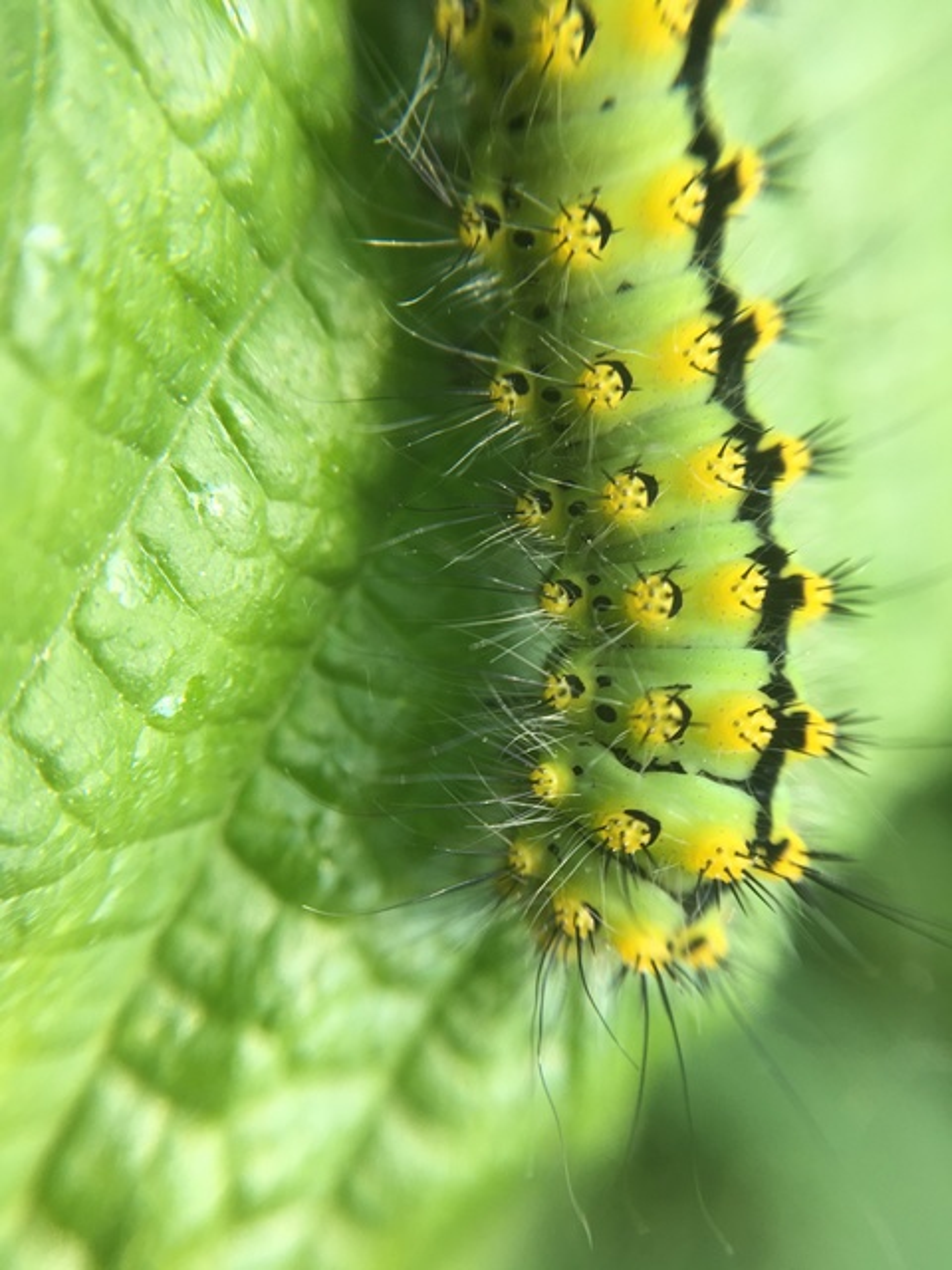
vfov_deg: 61.7
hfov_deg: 48.2
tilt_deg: -10.9
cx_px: 476
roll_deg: -42.8
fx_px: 1063
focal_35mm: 29
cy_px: 635
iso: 32
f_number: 2.2
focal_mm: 4.15
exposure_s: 1/100
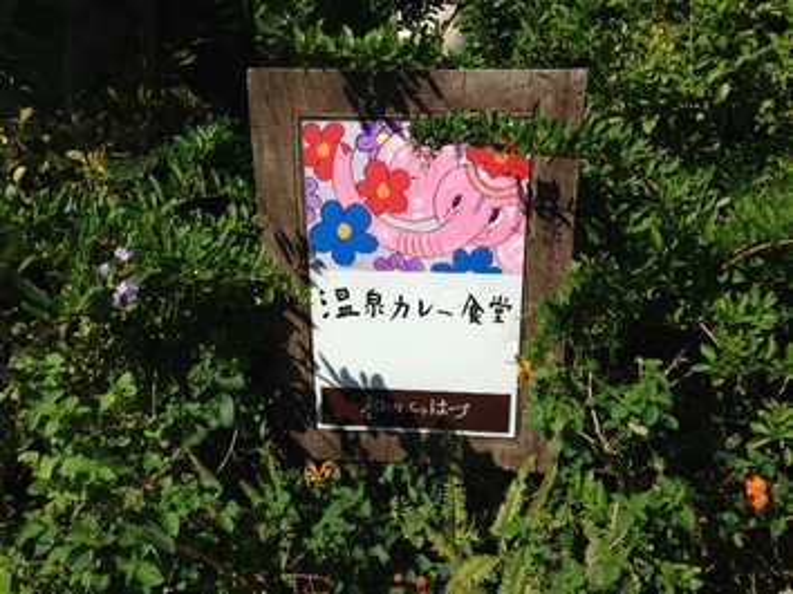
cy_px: 297
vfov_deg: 42.9
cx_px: 396
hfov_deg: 55.4
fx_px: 755
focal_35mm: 33
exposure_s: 1/2358
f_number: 2.4
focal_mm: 4.12
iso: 50
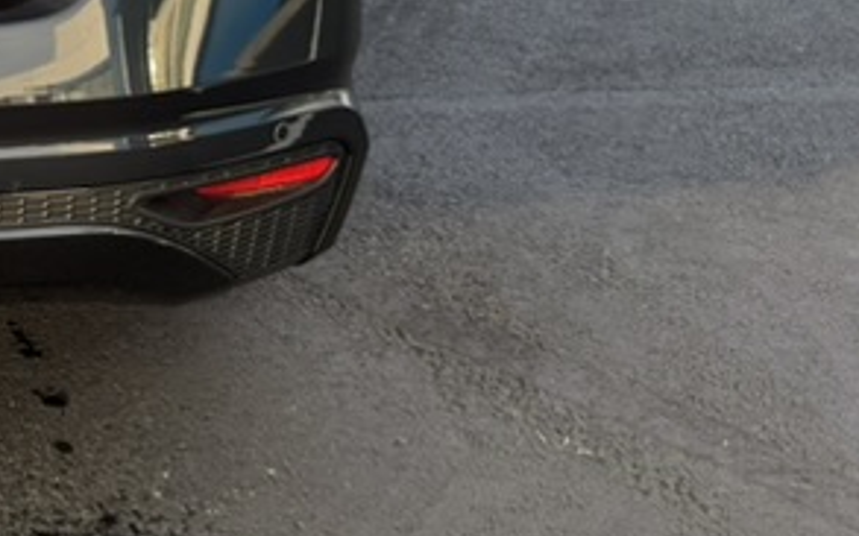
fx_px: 2083
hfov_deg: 19.7
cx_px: -493
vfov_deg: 14.2
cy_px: -100
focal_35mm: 89
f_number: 1.78
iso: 100
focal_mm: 6.76
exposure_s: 1/607
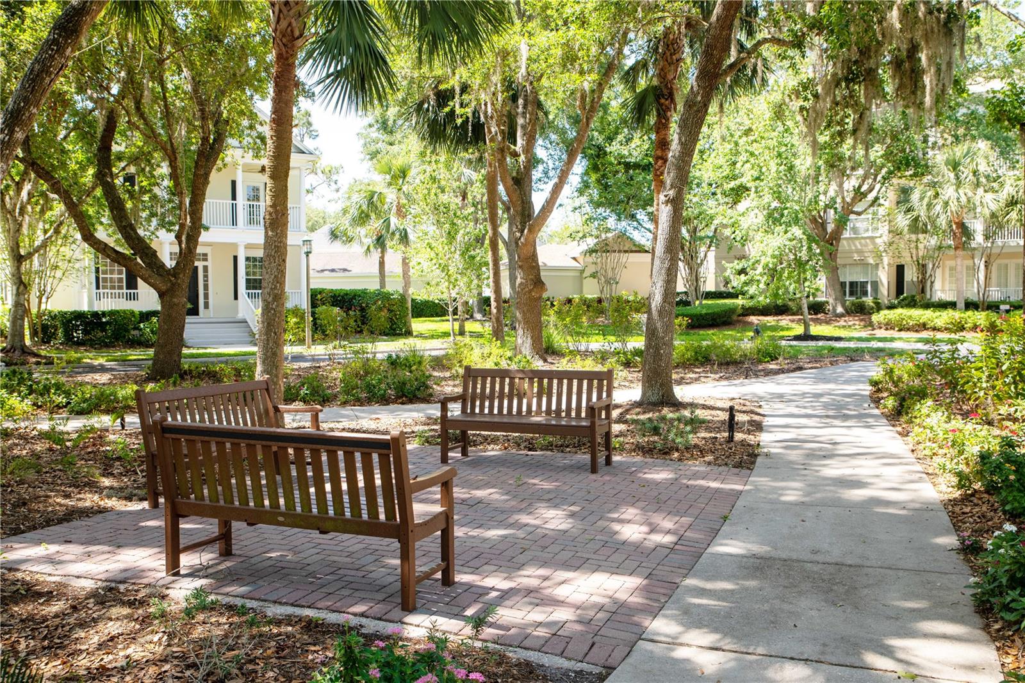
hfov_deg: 58.7
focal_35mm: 32
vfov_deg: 41.1
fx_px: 911
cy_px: 342
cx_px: 512
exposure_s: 1/250
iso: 200
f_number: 4.5
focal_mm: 32
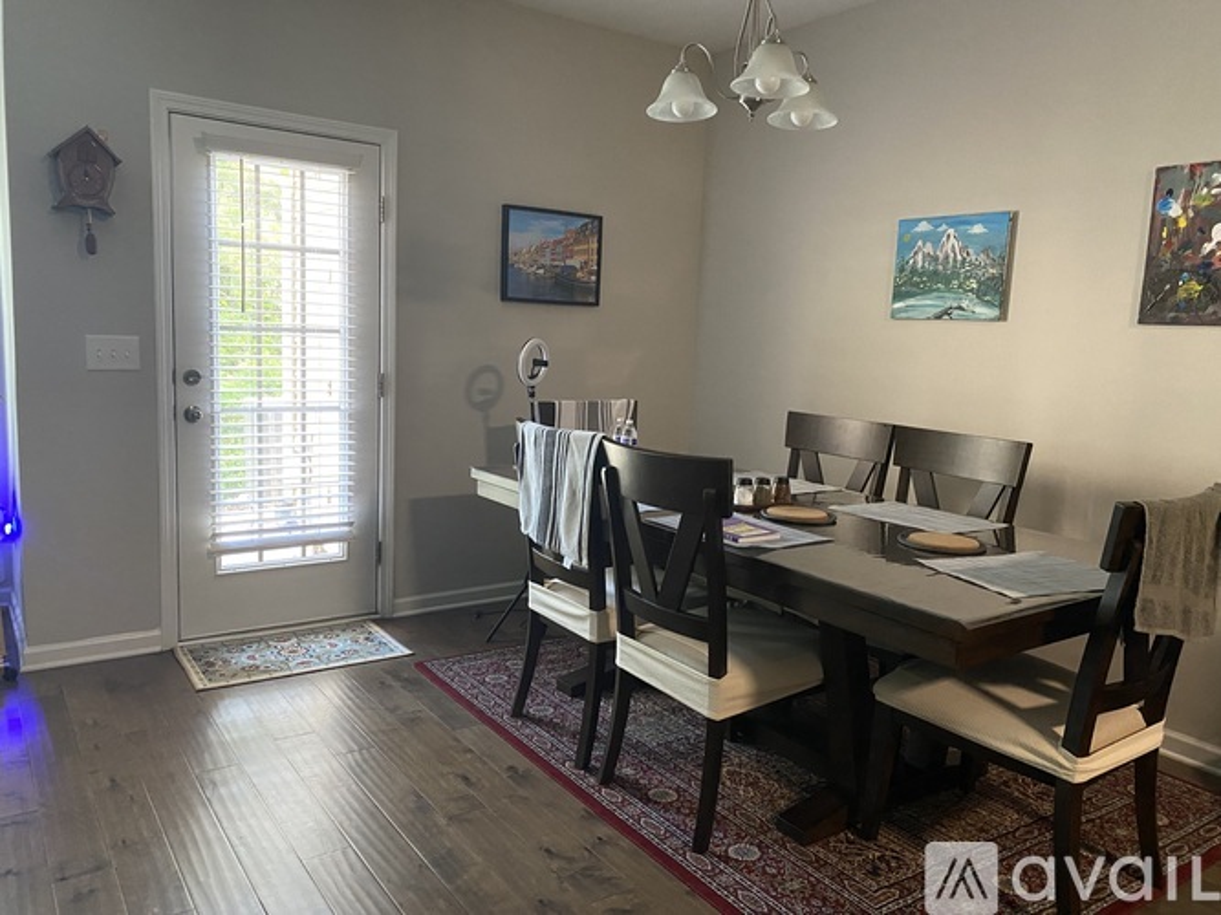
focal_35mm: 26
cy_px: 458
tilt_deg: -7.9
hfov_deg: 67.3
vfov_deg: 53.0
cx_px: 610
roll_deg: -2.3
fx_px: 917
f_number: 1.8
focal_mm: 4.25
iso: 500
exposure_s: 1/40
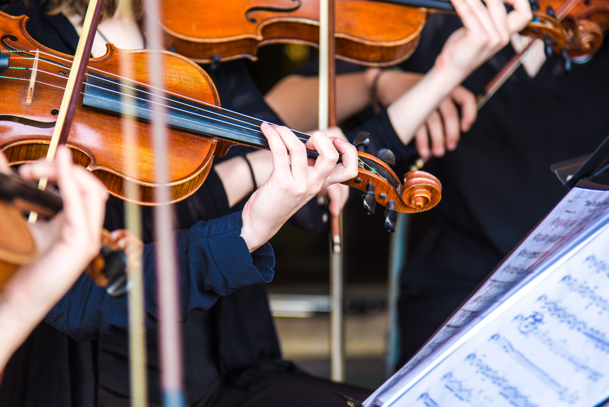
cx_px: 306
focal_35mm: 143
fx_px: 2420
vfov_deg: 9.6
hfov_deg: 14.3
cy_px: 187
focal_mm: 120
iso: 200
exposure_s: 1/125
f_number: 4
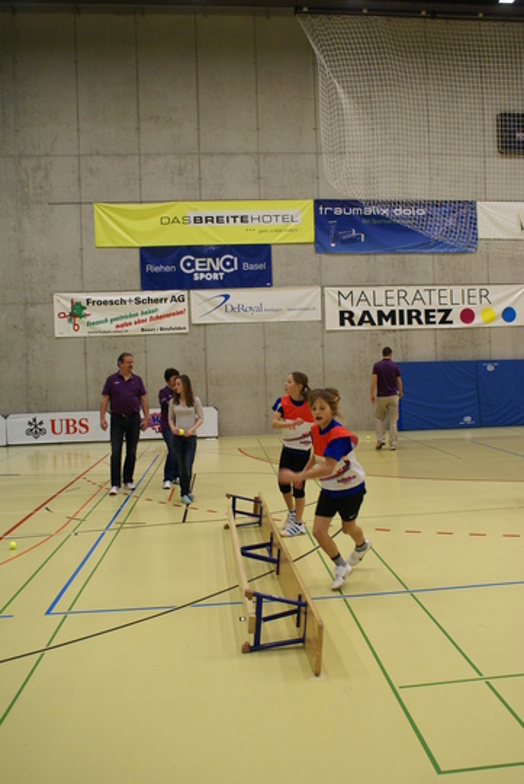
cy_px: 392
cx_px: 262
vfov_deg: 57.2
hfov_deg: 40.0
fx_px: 719
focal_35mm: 33
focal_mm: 22
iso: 800
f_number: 4
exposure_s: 1/80
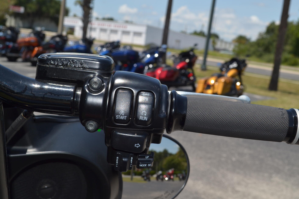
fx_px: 407
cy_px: 98
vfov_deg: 27.5
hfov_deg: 40.3
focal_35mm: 49
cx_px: 152
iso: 100
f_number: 8
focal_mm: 32
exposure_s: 1/200
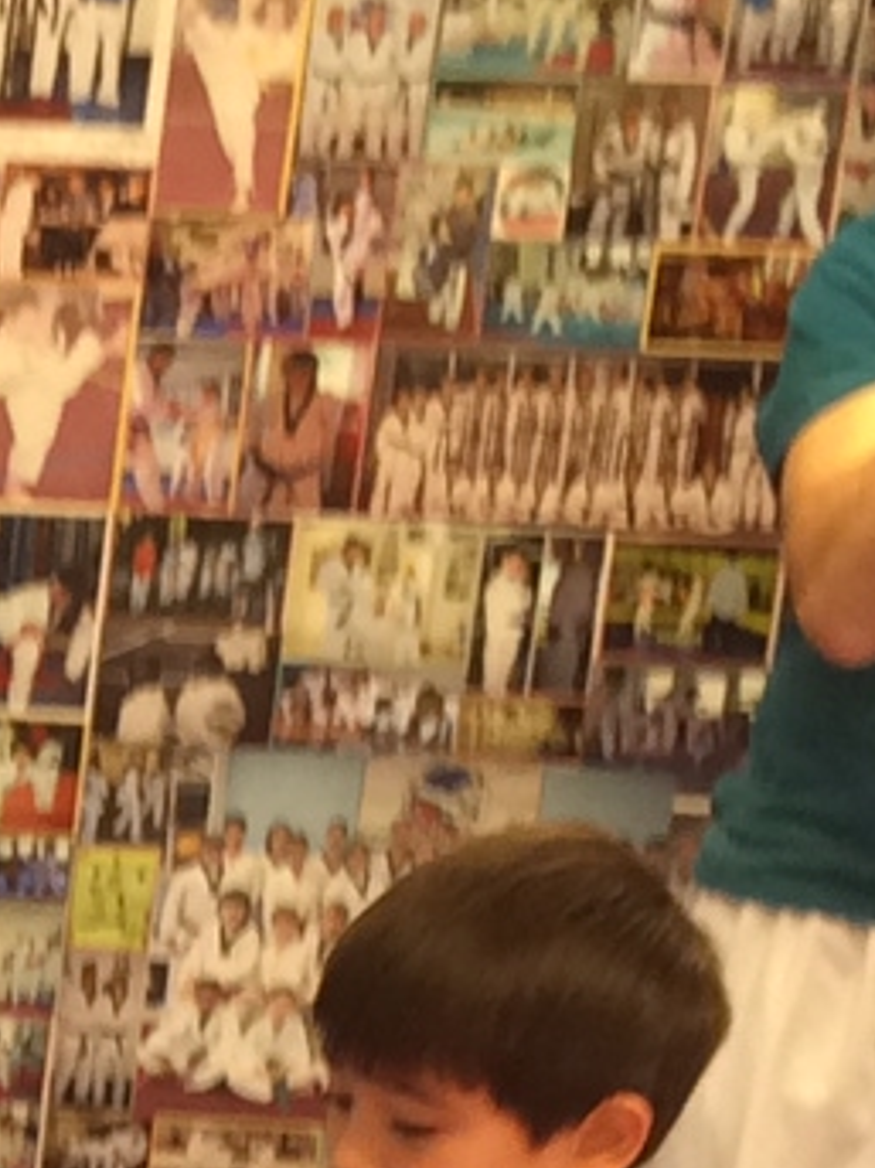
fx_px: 6037
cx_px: -1427
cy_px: 1682
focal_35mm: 179
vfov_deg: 10.7
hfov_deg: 7.6
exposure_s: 1/30
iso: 64
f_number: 2.2
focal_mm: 4.12
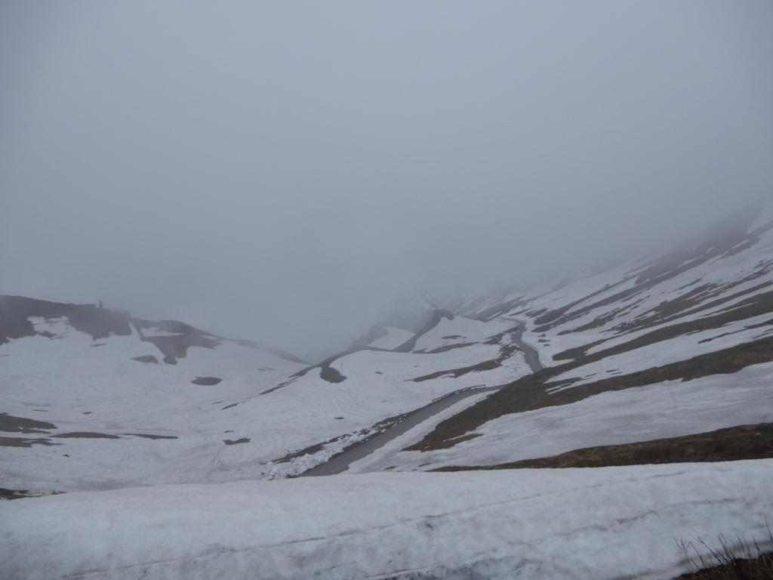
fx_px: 536
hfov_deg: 71.6
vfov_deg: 56.8
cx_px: 386
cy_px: 290
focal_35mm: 24
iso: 80
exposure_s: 1/1000
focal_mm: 4.3
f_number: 3.4
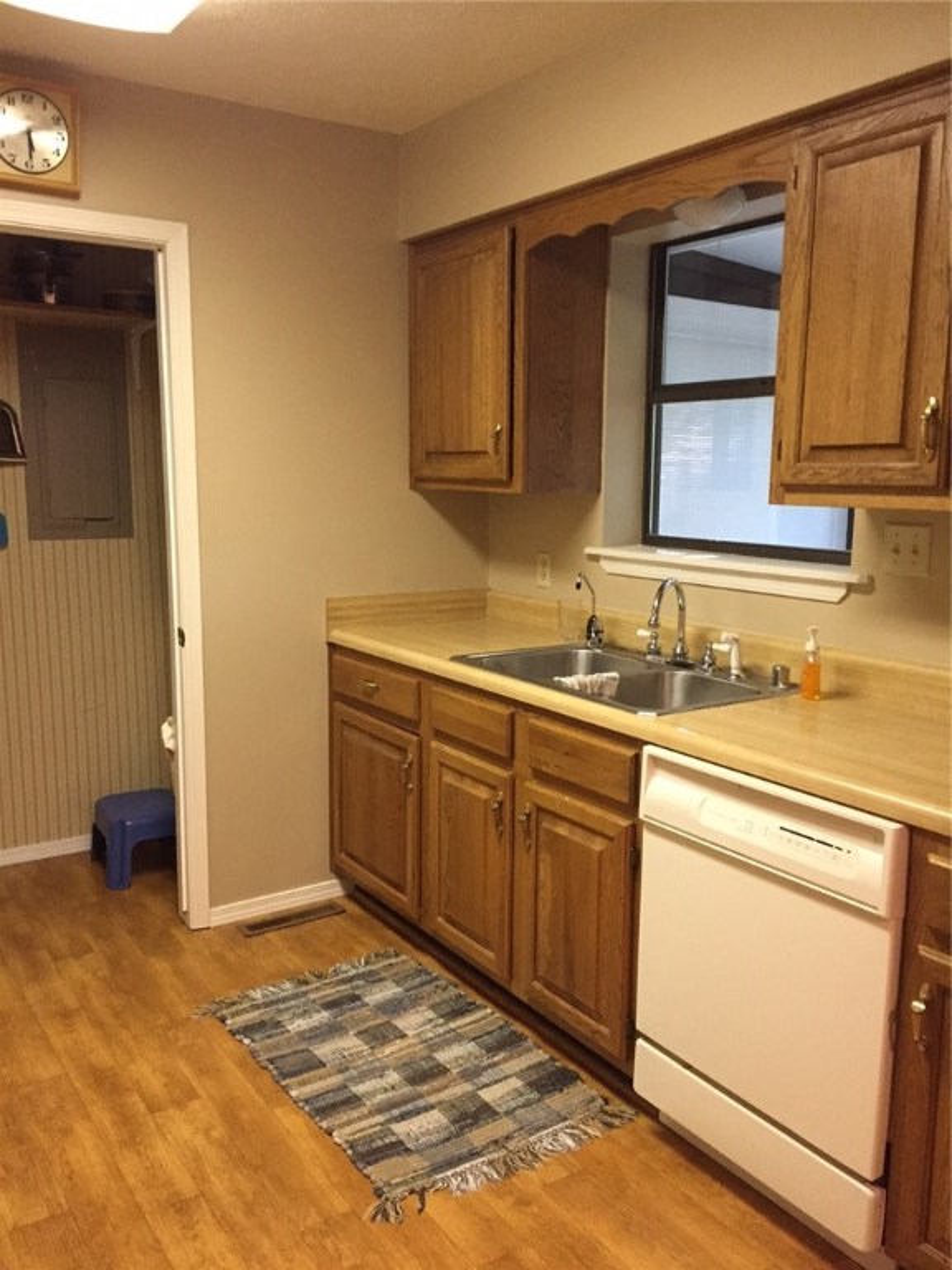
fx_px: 1063
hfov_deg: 48.2
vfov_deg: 61.7
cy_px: 635
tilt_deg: -9.4
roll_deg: +0.3
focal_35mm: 29
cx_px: 476
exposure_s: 1/30
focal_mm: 4.15
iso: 250
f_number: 2.2
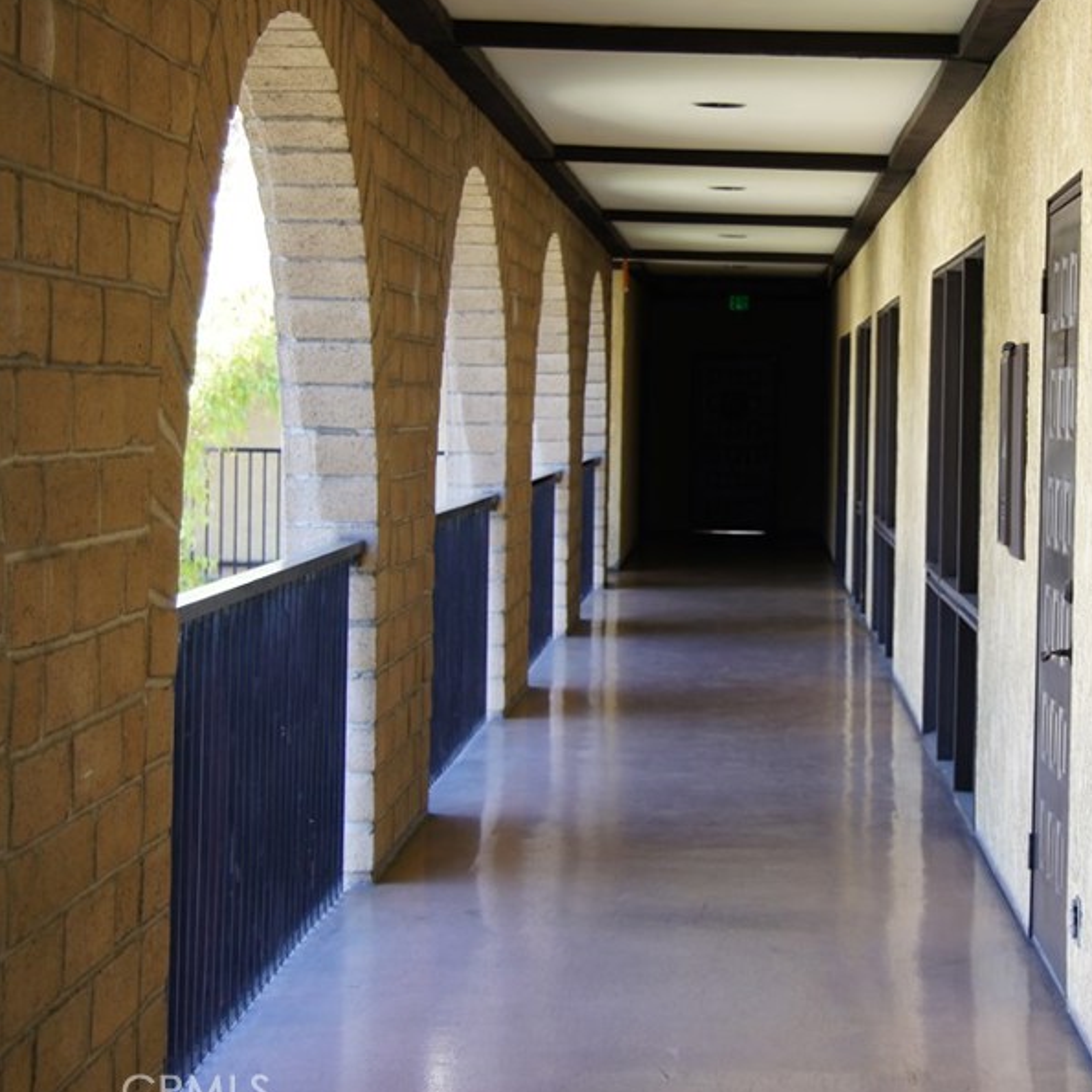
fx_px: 2739
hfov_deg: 22.3
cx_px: 850
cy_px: 494
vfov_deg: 22.5
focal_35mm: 77
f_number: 4.5
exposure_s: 1/60
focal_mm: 35
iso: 160
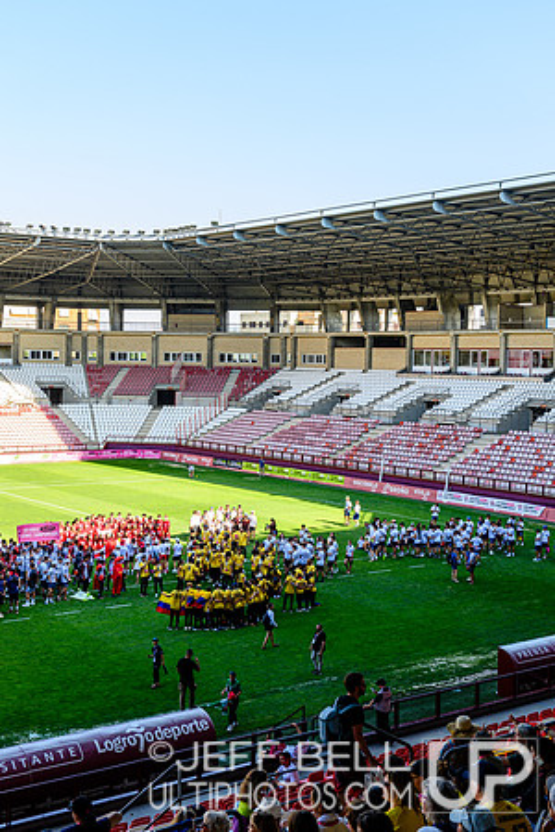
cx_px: 278
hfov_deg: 29.9
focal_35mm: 45
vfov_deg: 43.6
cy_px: 416
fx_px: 1041
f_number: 5.6
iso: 400
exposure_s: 1/320
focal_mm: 45
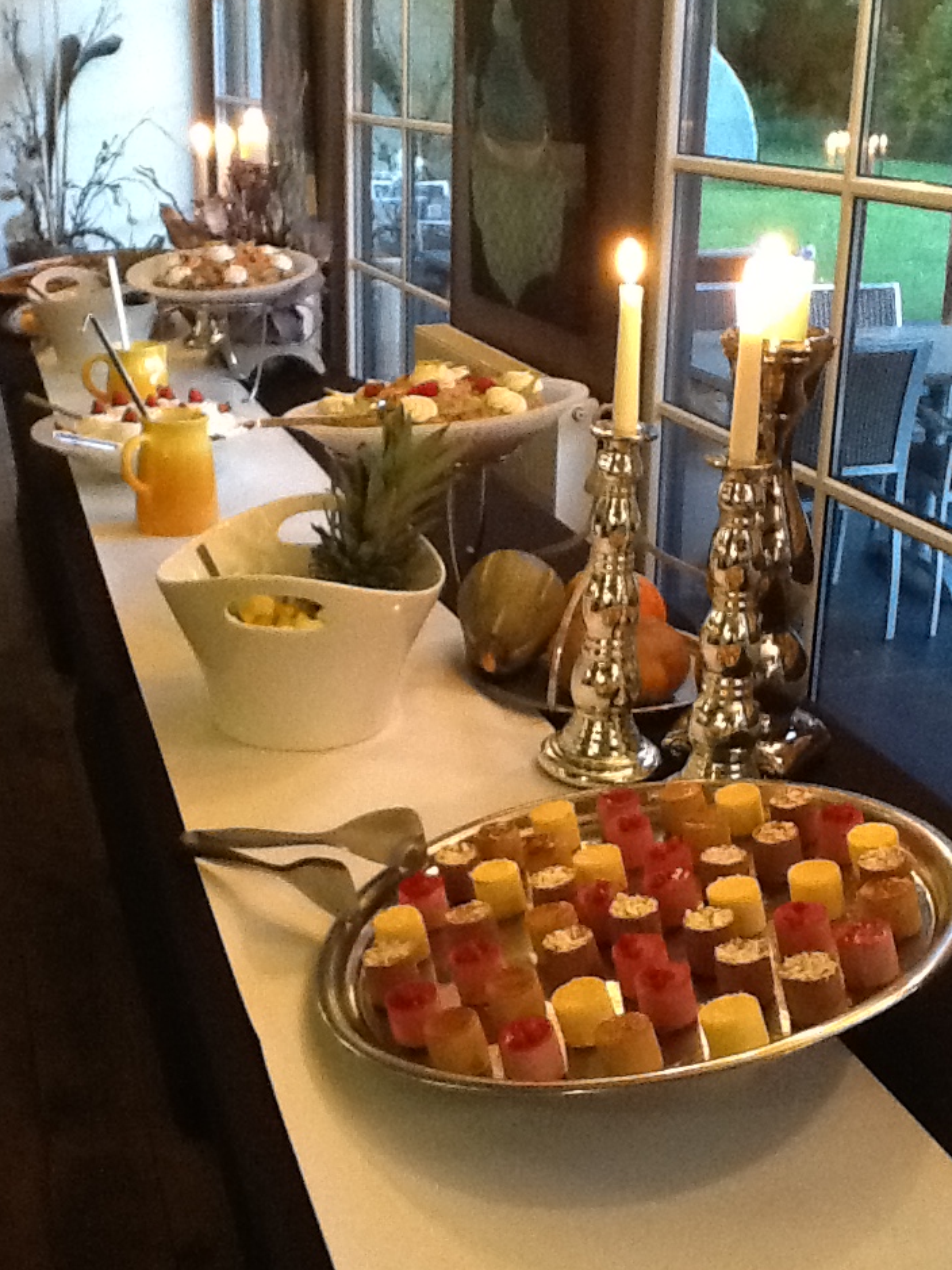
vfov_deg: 42.1
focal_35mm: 45
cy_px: 632
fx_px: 1650
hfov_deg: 32.2
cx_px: 472
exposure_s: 1/15
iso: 400
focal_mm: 2.03
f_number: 2.4
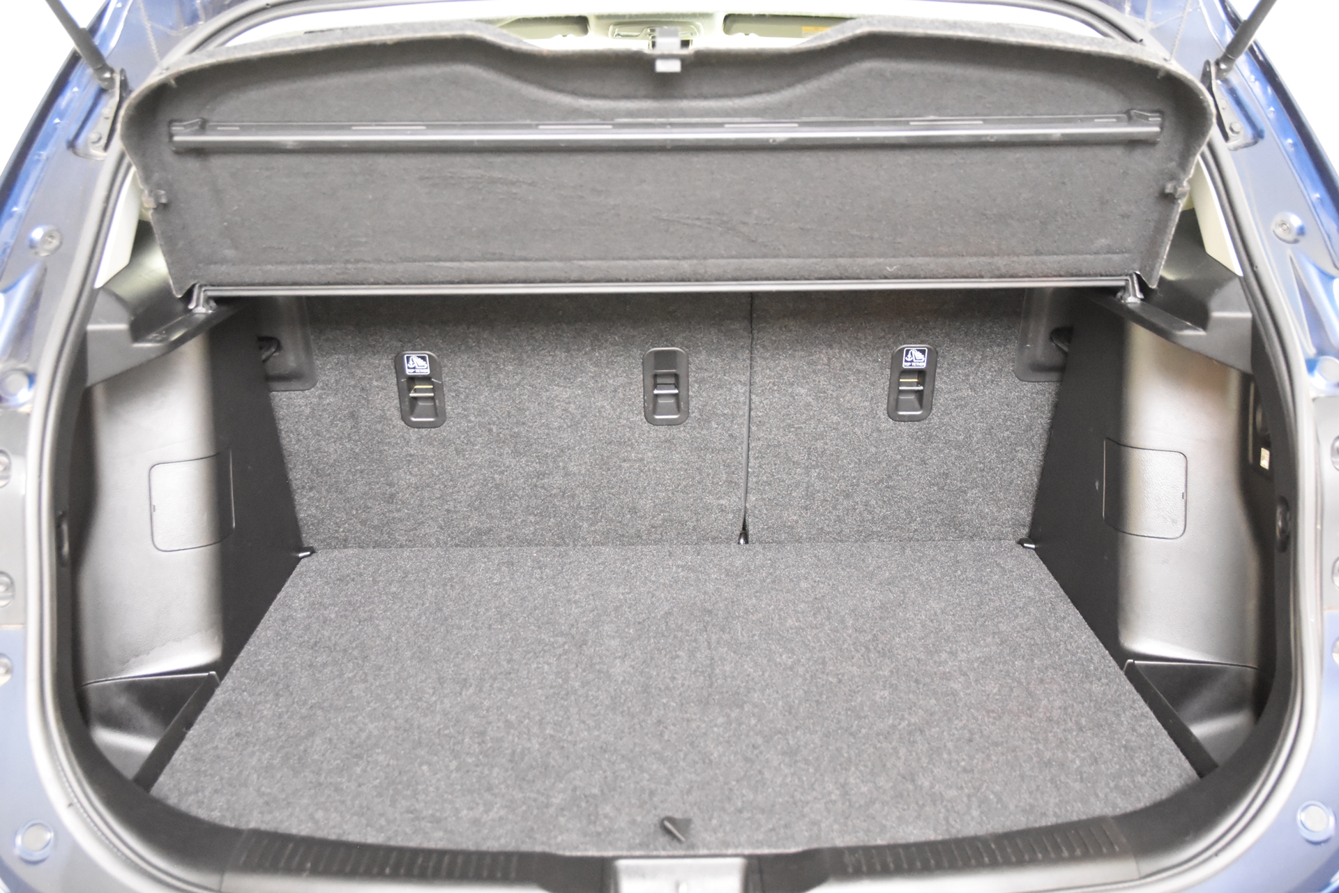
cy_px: 446
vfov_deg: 34.2
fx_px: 1450
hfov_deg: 49.6
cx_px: 670
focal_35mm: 39
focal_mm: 26
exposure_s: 1/40
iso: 6400
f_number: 3.2
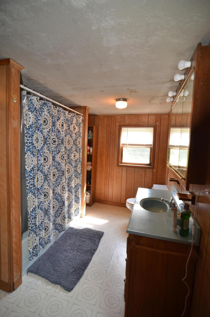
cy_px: 158
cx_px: 105
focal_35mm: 17
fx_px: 152
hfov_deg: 69.4
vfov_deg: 92.6
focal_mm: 11.5
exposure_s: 1/125
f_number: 2.8
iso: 400
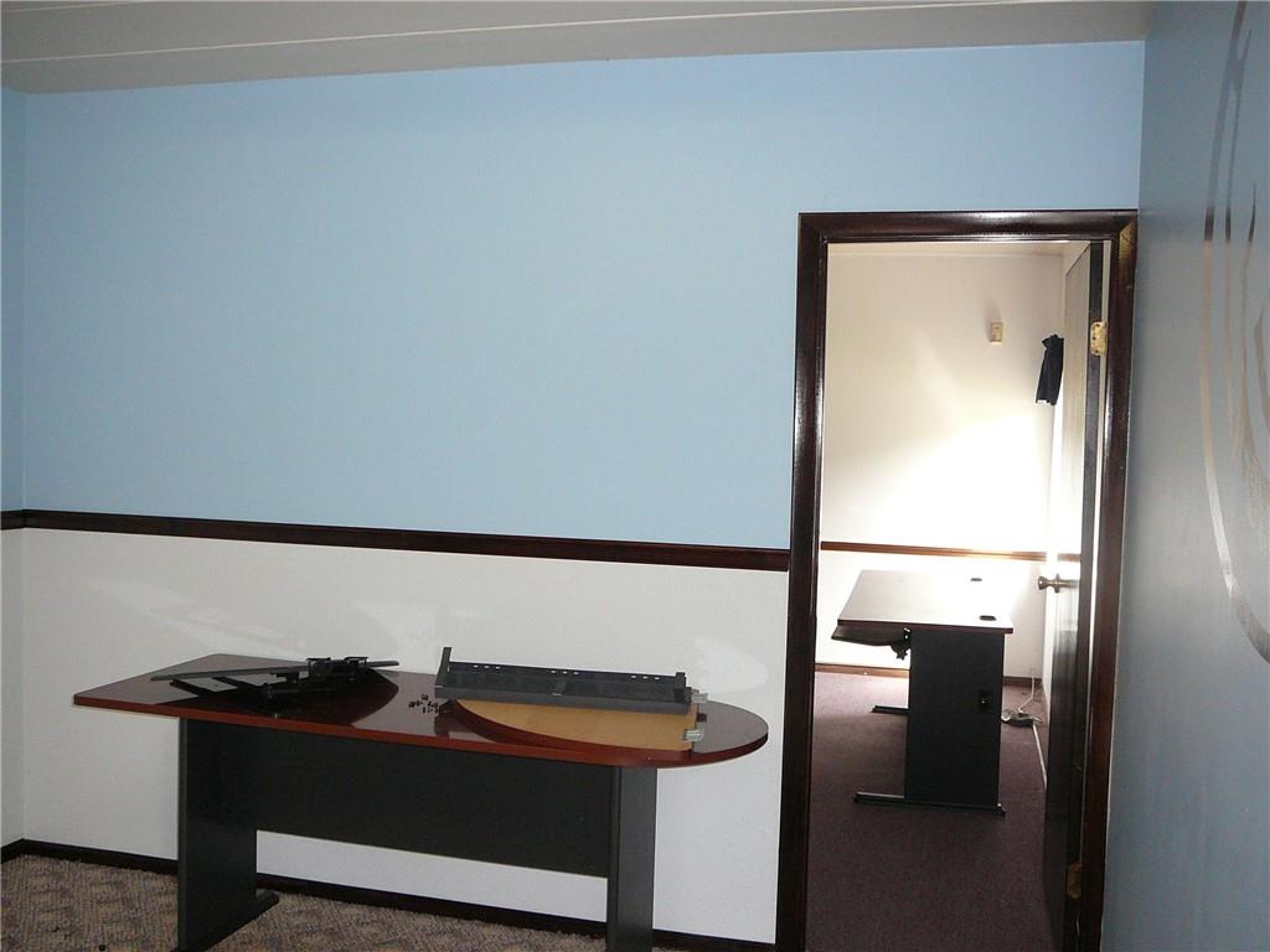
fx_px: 1284
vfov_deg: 40.7
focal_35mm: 35
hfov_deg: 52.6
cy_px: 476
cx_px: 635
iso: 200
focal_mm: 5.2
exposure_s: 1/30
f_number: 2.8
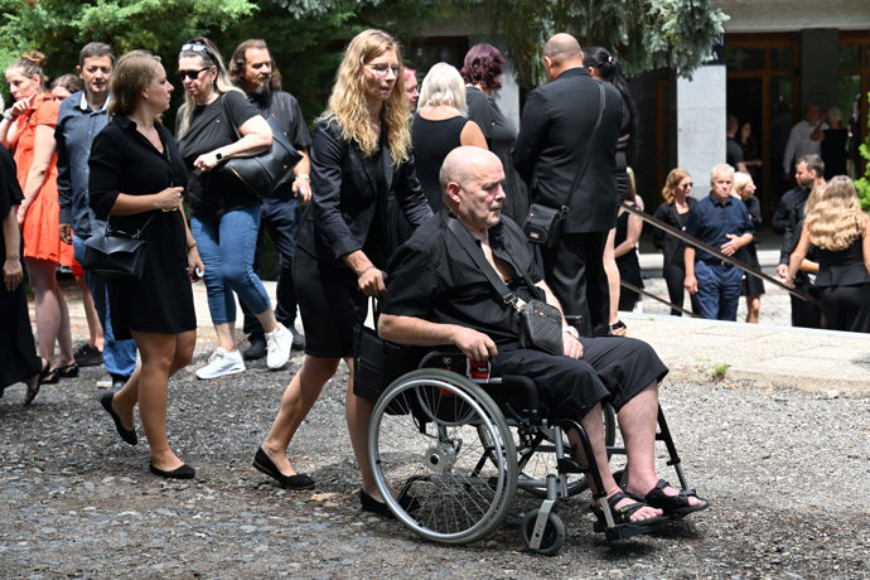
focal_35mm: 70
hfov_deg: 28.8
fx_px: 1692
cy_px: 290
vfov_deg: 19.5
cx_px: 435
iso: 640
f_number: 5.6
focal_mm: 70
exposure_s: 1/1000
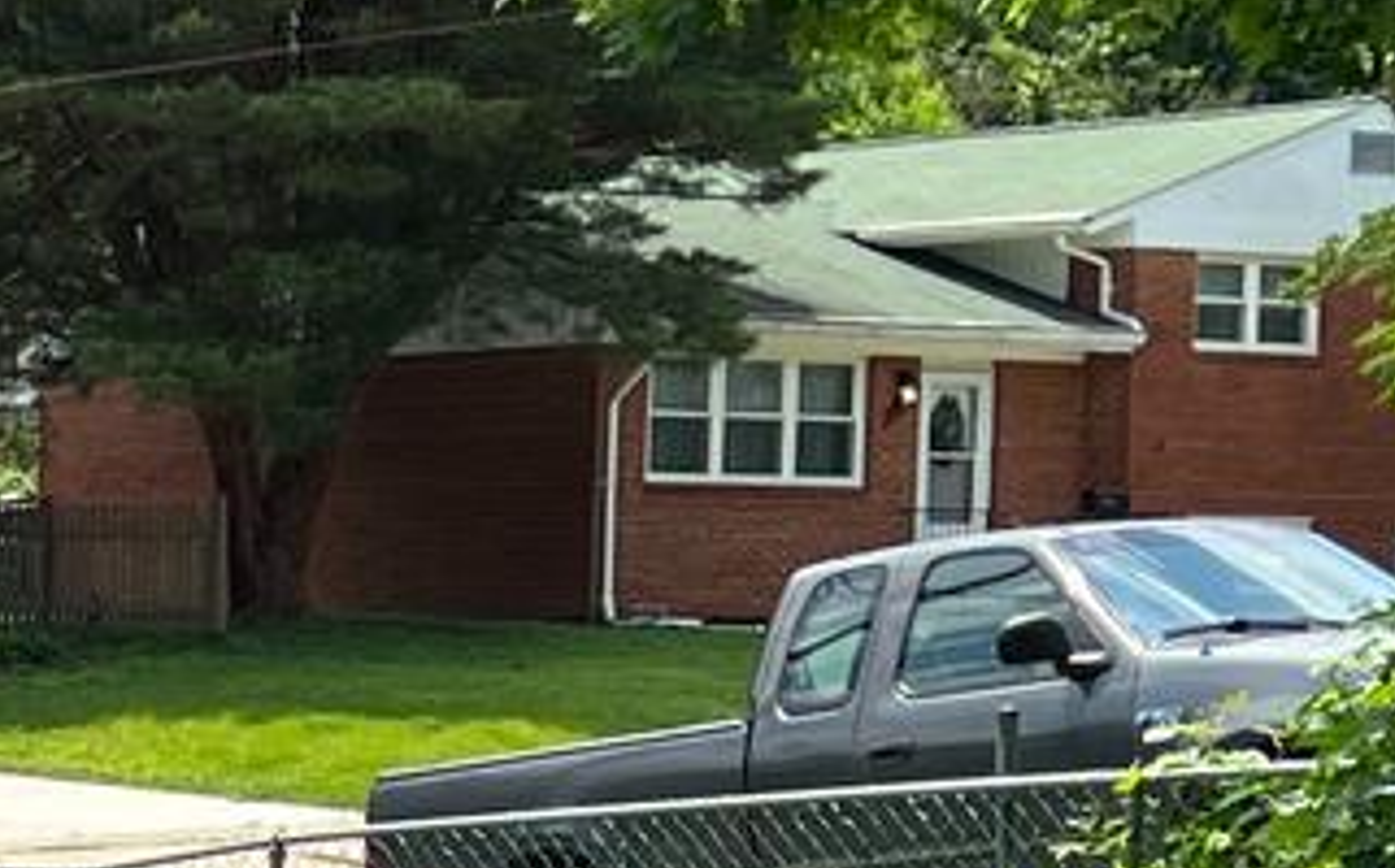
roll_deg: -0.6
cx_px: -1095
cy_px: 1211
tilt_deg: -4.0
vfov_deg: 7.3
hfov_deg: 11.1
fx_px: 6685
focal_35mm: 176
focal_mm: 5.7
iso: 50
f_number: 1.5
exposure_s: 1/2513
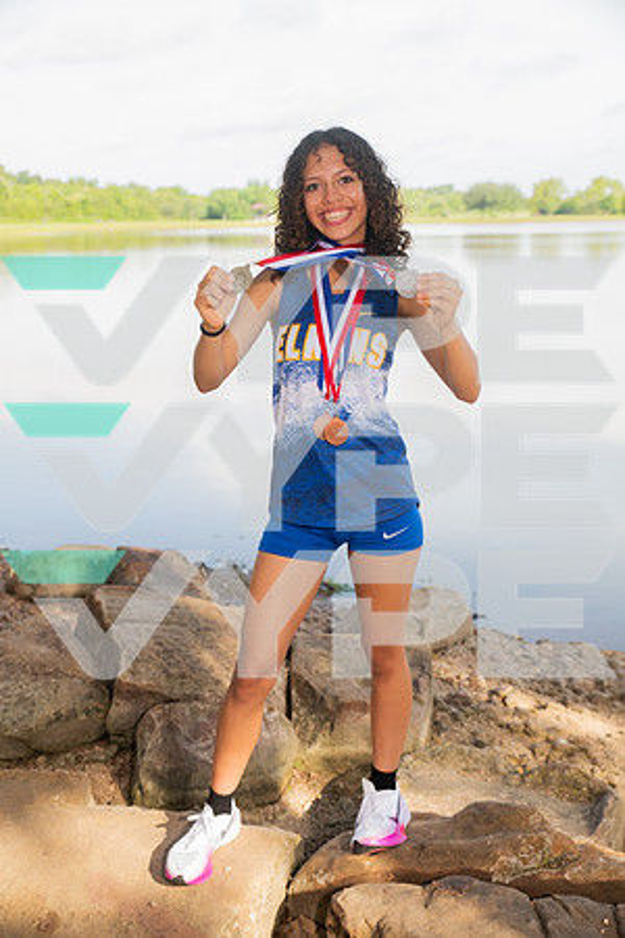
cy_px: 469
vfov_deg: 42.7
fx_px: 1198
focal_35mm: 46
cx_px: 312
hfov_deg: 29.2
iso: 250
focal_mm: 46
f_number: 4.5
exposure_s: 1/400
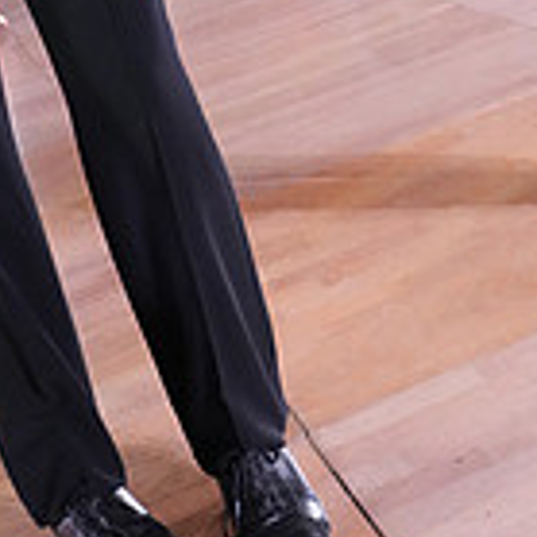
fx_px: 1492
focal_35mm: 85
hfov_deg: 20.3
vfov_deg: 17.7
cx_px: 357
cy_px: -328
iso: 8000
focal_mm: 24
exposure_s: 1/400
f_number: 4.5
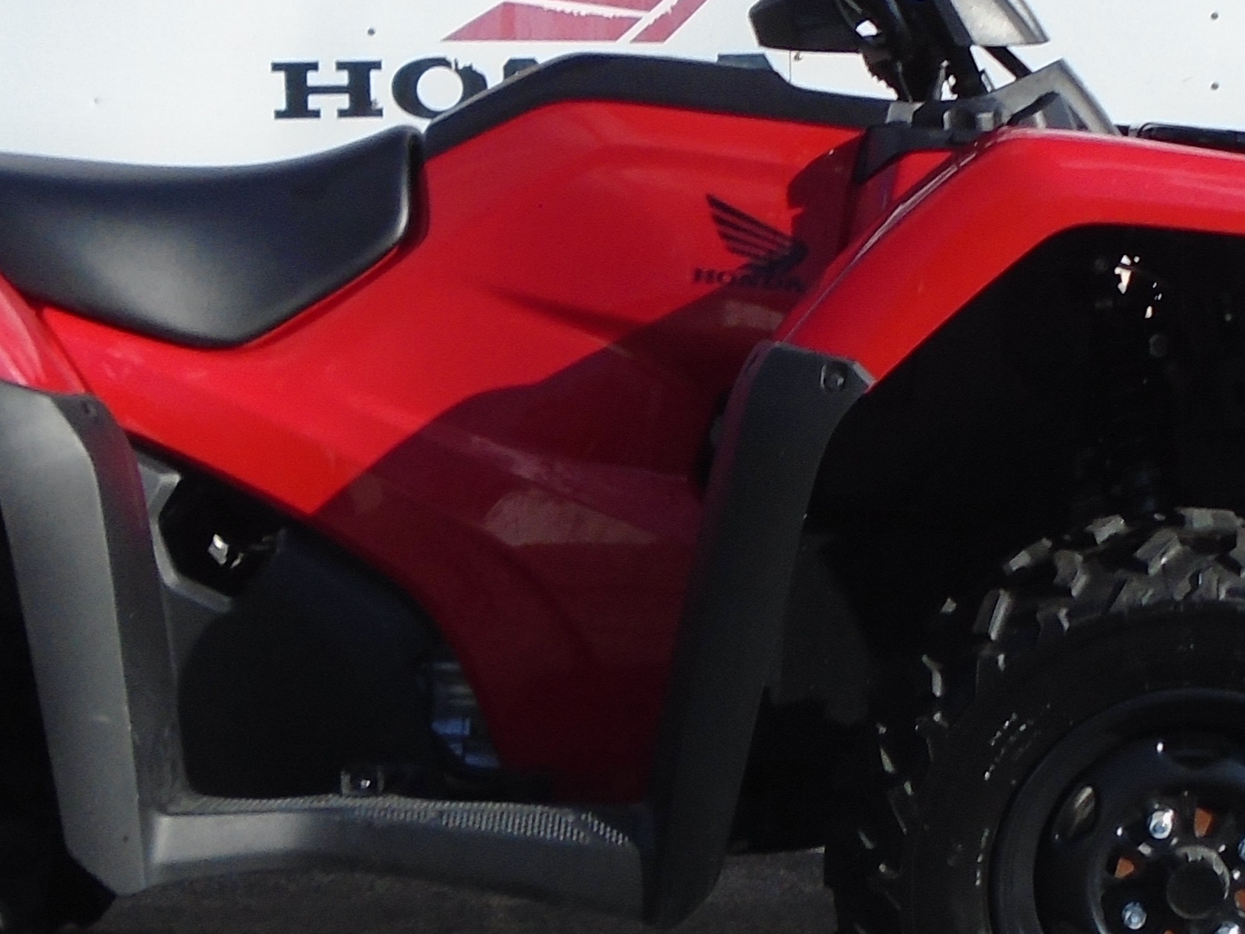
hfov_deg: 20.5
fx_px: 3417
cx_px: 867
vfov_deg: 15.6
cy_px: 384
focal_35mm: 95
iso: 100
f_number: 8.8
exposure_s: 1/200
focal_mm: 5.5
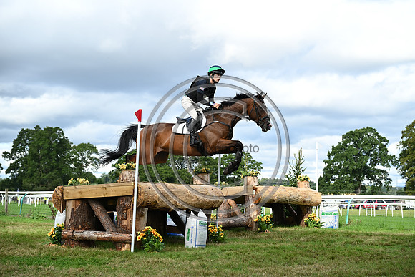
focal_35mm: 65
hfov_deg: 31.0
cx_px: 208
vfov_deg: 20.9
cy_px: 138
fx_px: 749
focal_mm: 65
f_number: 4.5
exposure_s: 1/1250
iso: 400
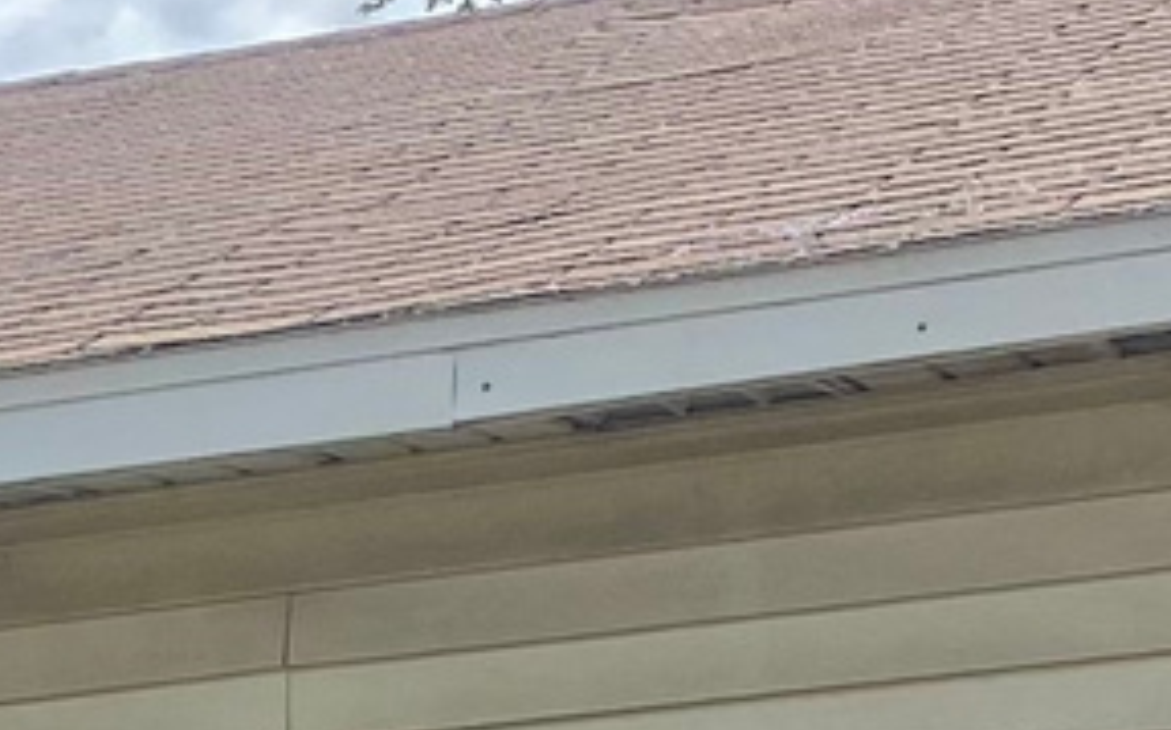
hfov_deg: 9.6
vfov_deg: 6.2
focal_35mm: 197
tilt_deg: -4.2
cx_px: -1506
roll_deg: +1.8
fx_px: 6283
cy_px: 2153
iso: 32
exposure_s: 1/1838
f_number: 1.8
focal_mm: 4.25
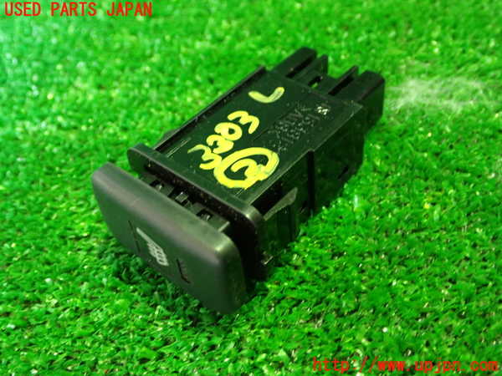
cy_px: 188
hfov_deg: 45.8
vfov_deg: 35.1
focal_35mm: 41
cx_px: 251
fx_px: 595
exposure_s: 1/13
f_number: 2.8
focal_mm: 7.31
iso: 800
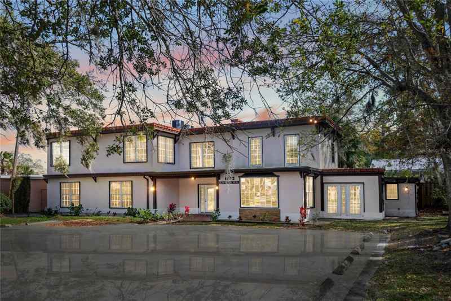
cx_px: 226
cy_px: 150
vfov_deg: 42.9
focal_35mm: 30
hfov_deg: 61.1
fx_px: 382
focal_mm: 30.5
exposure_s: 1/90
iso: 100
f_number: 9.5
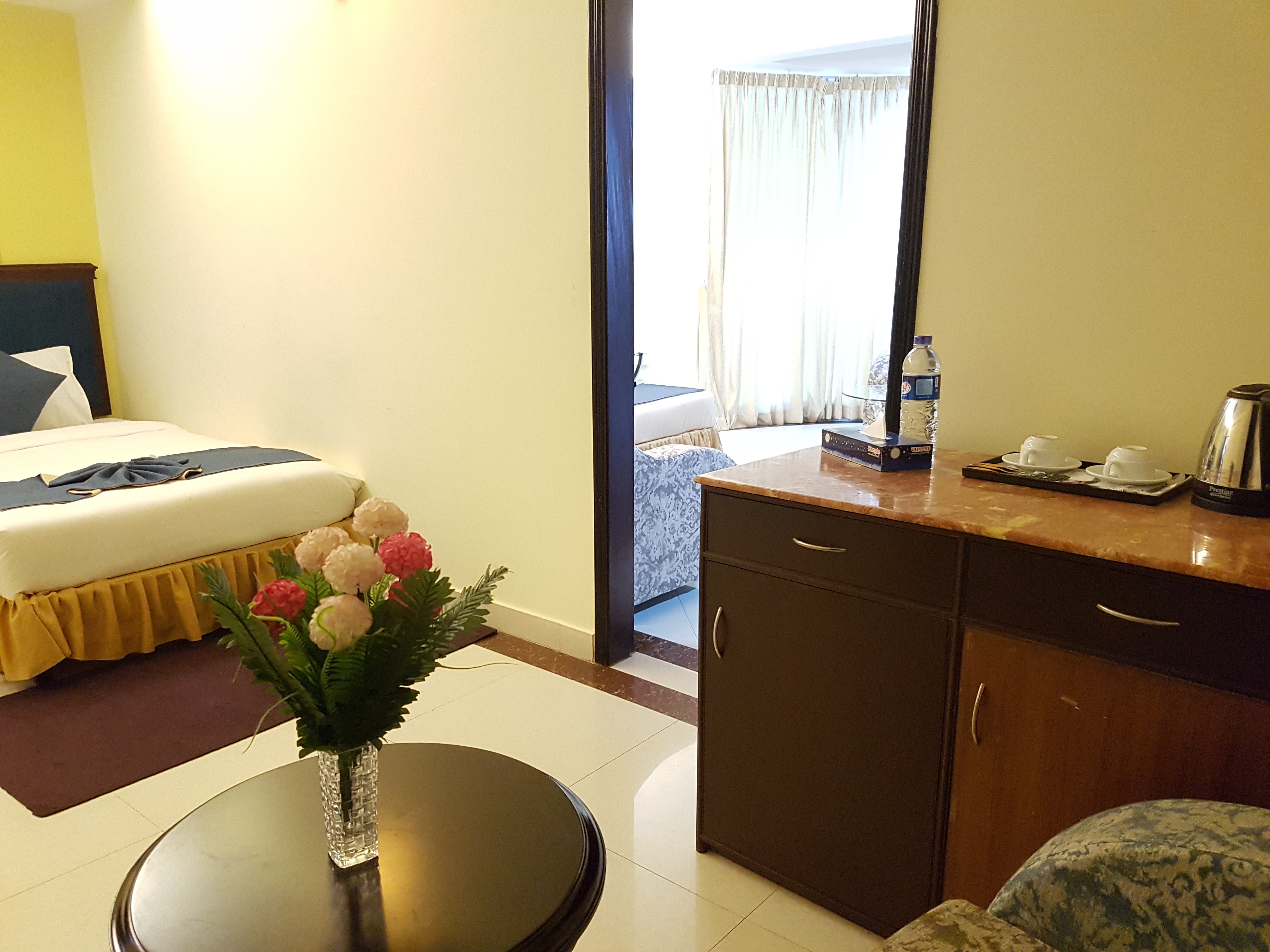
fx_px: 954
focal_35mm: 26
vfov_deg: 53.1
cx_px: 635
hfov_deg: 67.3
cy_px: 476
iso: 500
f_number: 1.7
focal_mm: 4.2
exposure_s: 1/10
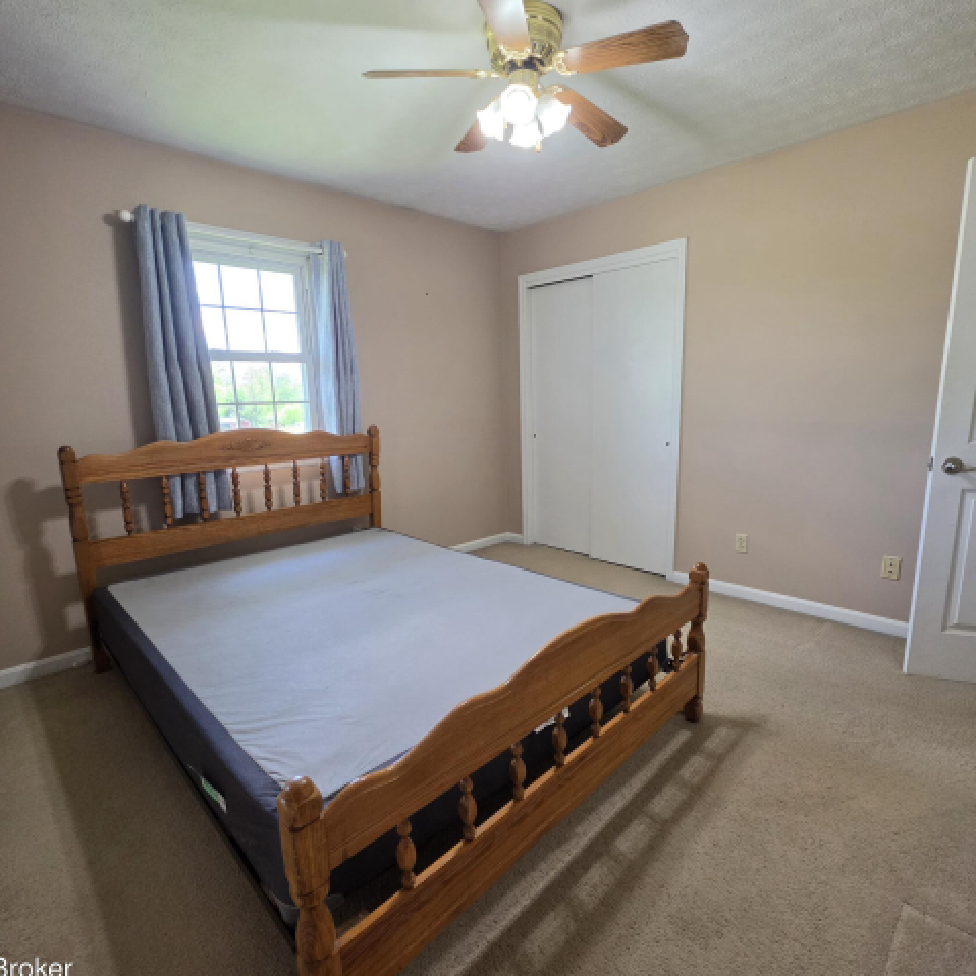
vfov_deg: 87.4
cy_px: 505
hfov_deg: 87.4
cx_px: 484
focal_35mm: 16
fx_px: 510
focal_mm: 2.2
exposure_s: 1/120
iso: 200
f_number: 1.9
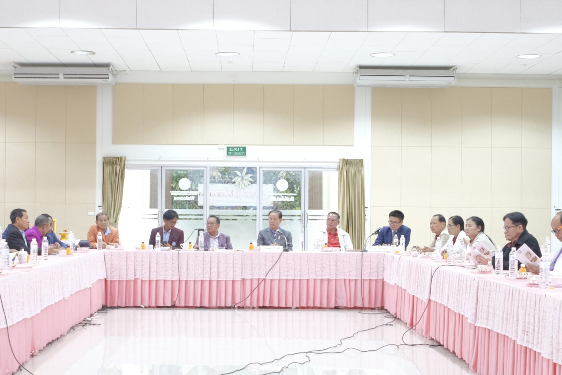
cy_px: 213
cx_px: 246
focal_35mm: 63
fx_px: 984
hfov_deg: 31.8
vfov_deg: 21.6
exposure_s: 1/18
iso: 800
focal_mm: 19
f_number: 5.6
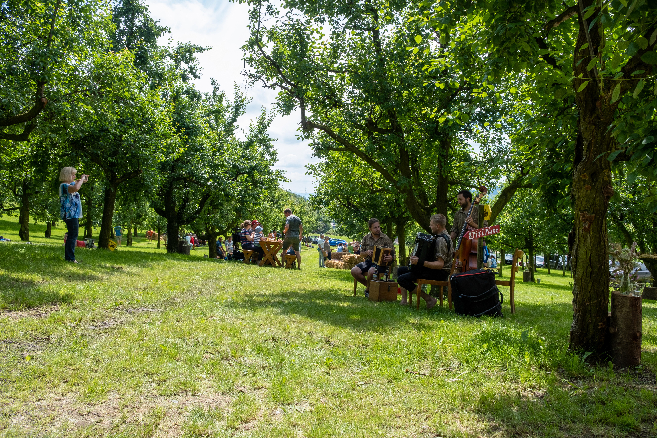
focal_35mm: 27
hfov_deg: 67.4
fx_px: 493
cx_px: 328
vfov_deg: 47.9
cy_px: 219
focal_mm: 18
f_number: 6.4
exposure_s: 1/250
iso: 200
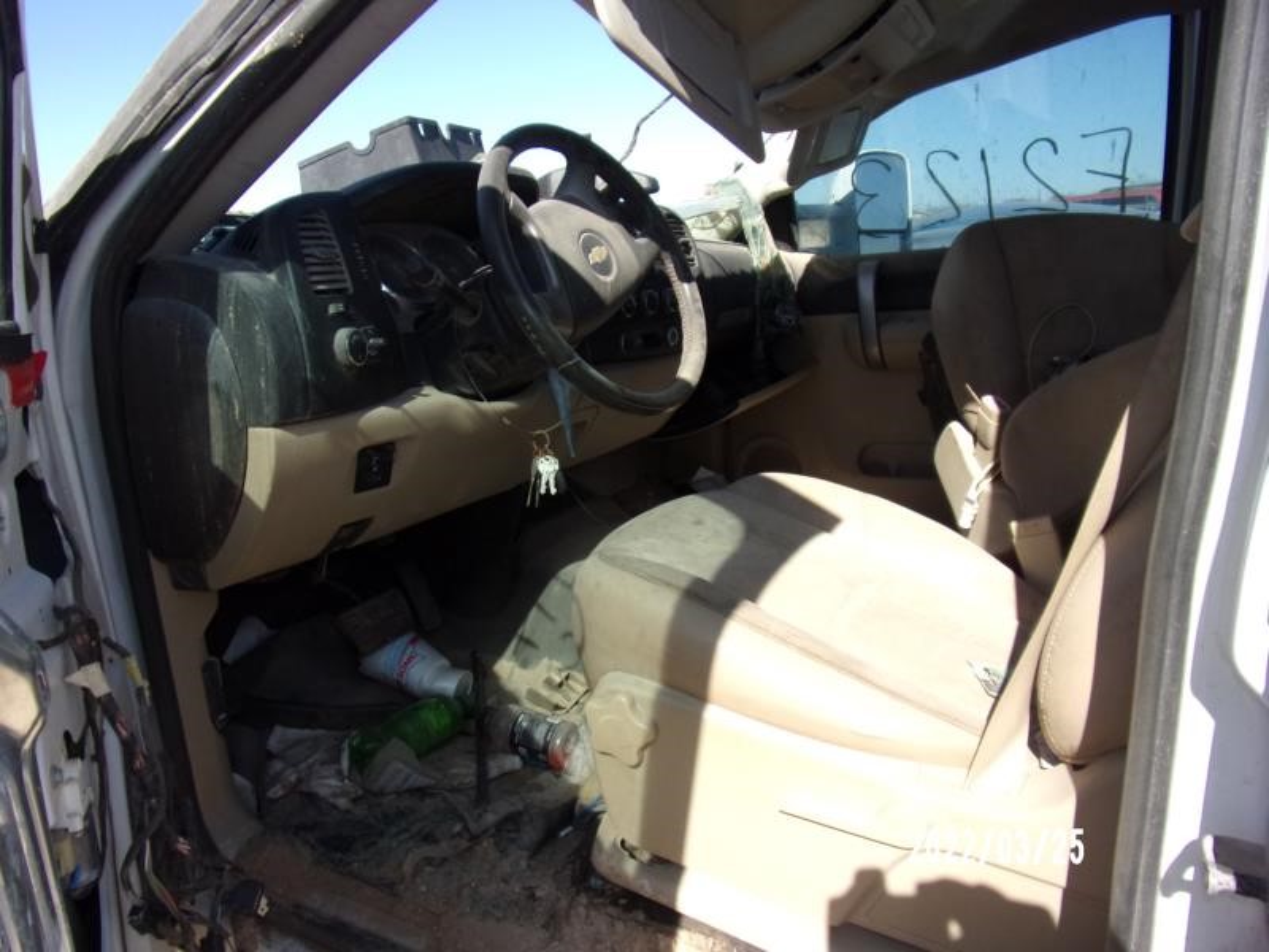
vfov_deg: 56.8
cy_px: 476
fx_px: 880
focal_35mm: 24
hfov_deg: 71.6
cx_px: 634
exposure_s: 1/600
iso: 80
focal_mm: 4.3
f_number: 3.3
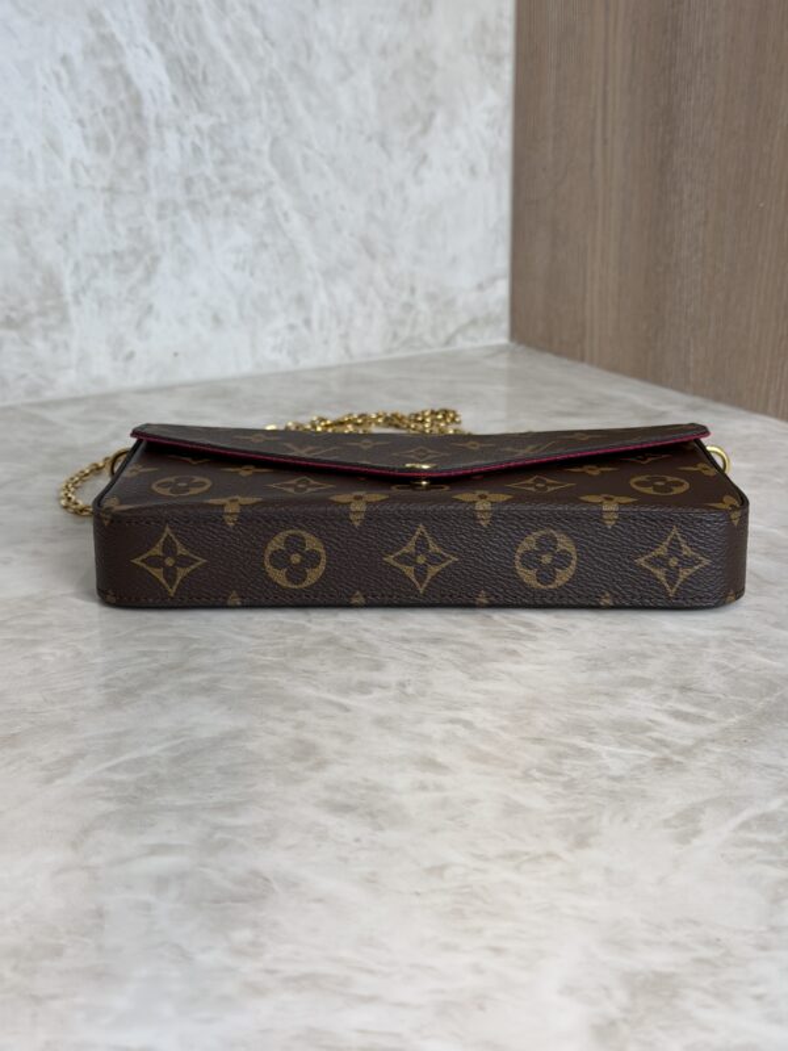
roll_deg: -0.5
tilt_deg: -19.3
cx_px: 394
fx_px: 1457
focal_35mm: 48
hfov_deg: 30.3
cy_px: 526
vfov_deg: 39.7
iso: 64
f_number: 1.78
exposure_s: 1/120
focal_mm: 6.76
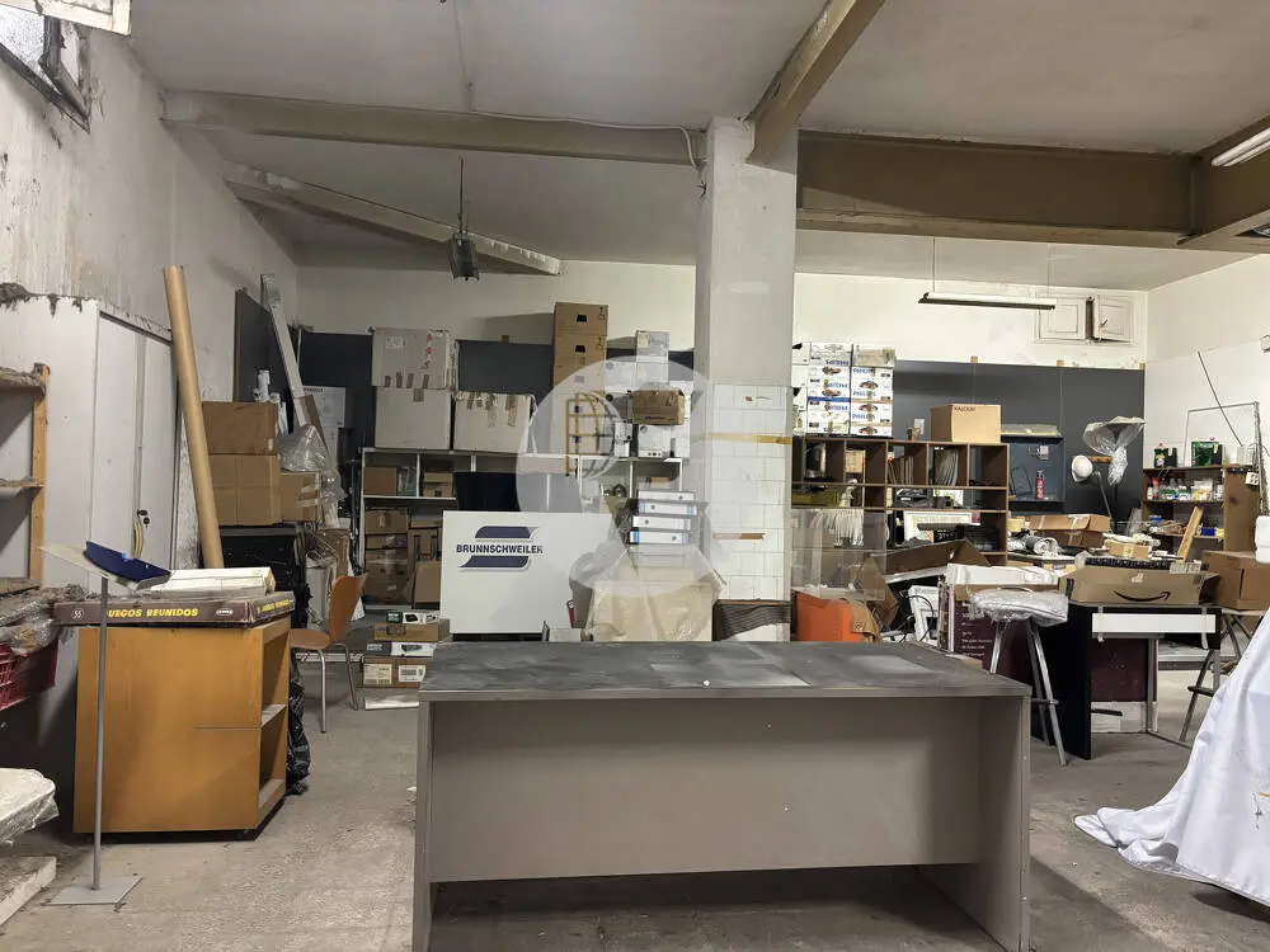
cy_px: 476
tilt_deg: +0.7
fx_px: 954
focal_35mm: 26
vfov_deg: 53.1
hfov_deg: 67.3
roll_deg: -1.7
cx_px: 635
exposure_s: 1/50
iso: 500
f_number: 1.6
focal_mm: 5.96
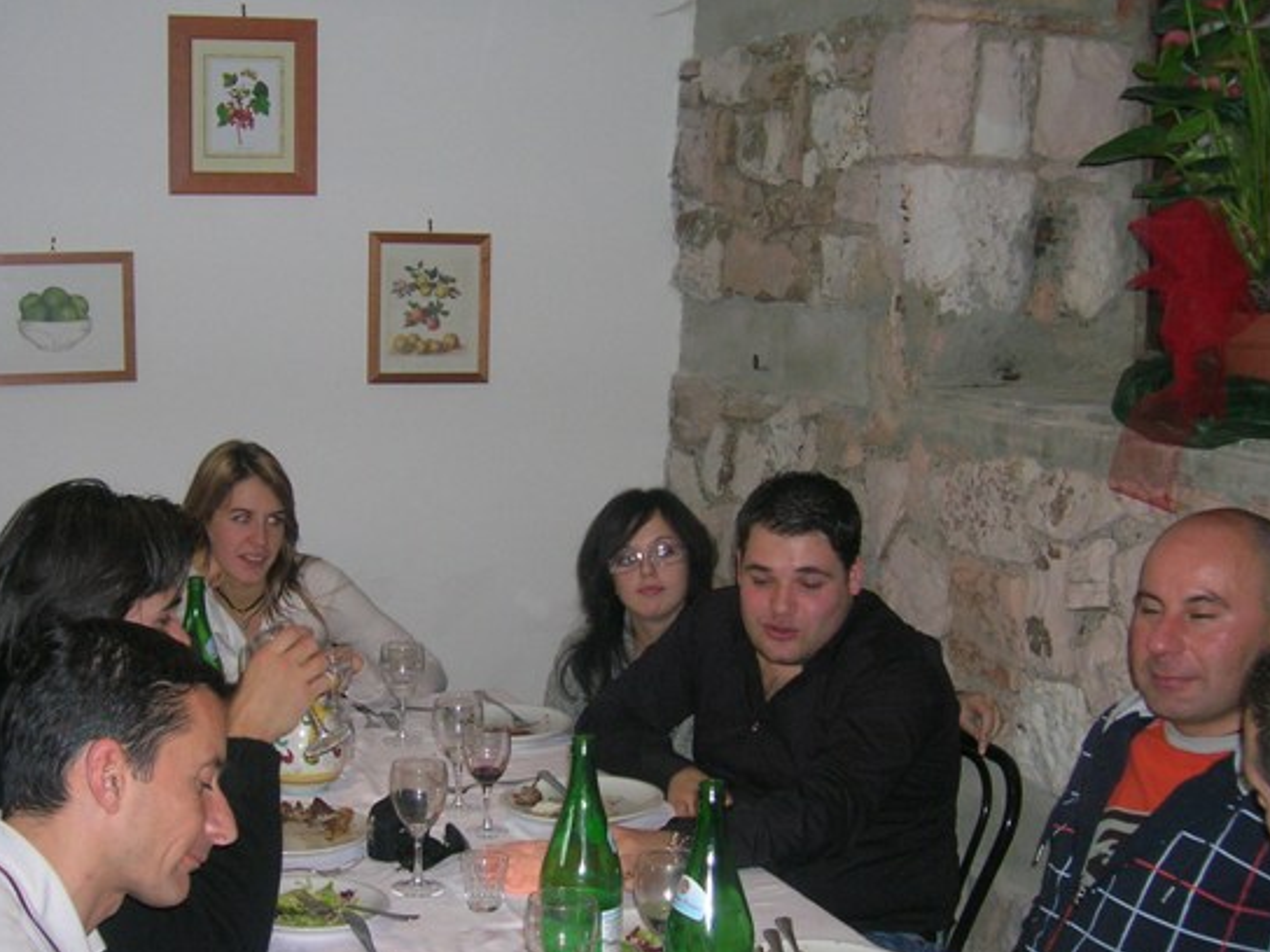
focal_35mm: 50
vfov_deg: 29.1
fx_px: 1834
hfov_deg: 38.2
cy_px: 474
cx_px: 586
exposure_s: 1/60.1
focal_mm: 5.7
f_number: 2.9
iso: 88
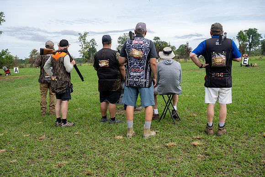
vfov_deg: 36.9
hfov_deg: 53.1
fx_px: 265
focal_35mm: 36
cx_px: 132
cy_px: 88
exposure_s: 1/100
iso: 64
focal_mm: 36
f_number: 6.3
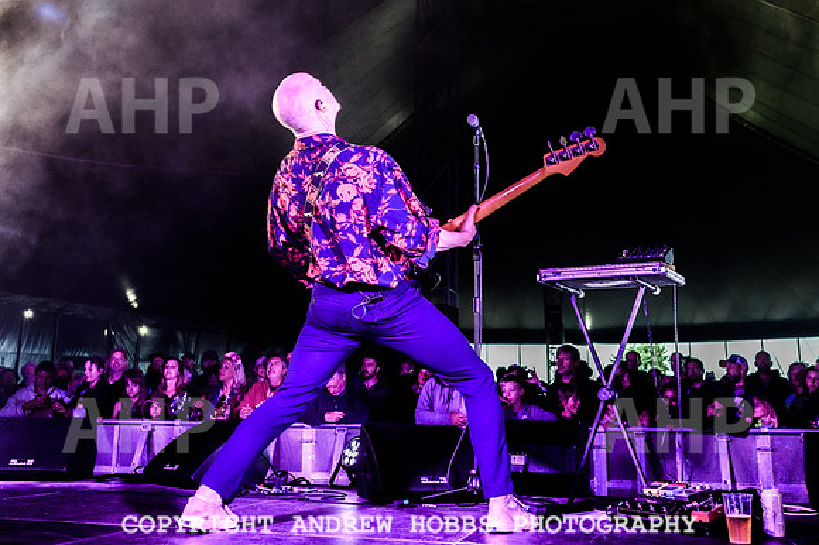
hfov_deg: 49.8
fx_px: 881
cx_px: 431
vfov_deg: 34.2
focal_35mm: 39
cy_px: 206
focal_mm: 24
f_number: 2.8
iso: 1600
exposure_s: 1/250
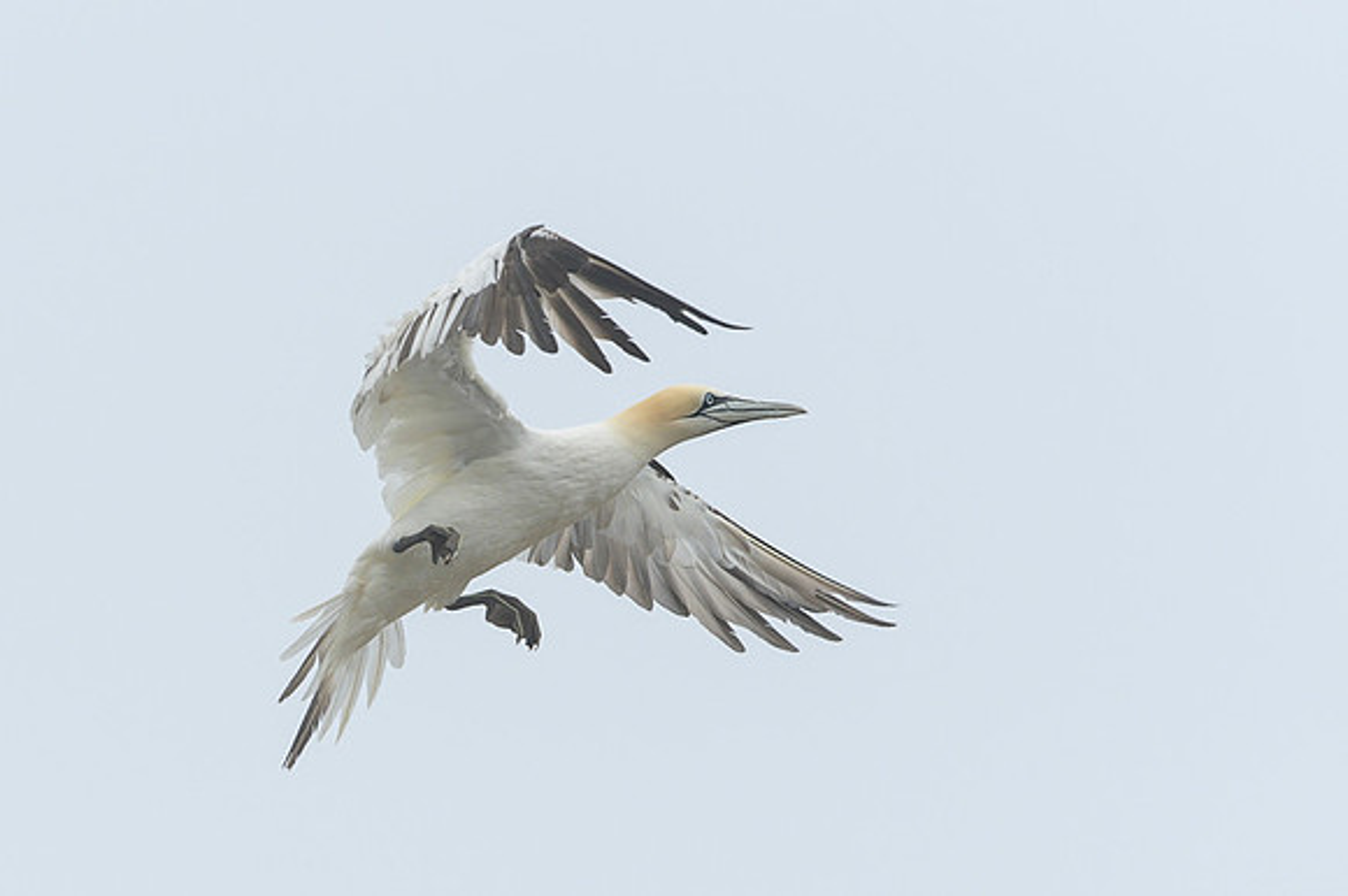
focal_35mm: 721
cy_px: 548
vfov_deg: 1.9
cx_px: 473
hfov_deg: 2.9
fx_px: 26967
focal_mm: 500
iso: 800
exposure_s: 1/2500
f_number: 6.3
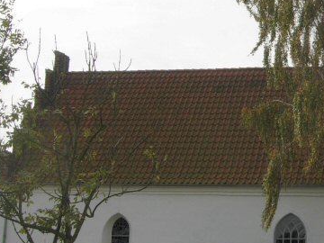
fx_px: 842
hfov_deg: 20.8
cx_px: 349
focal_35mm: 90
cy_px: 56
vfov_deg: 16.3
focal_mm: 7.5
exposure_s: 1/395
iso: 50
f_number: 5.4
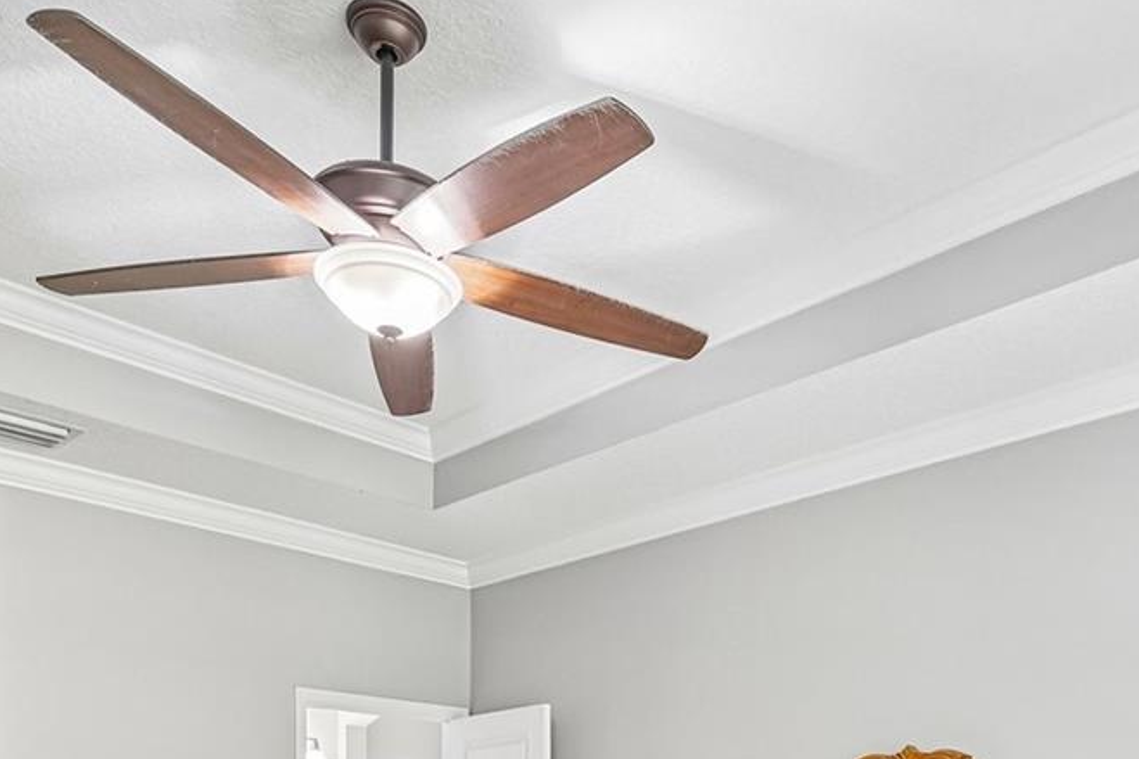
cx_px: 741
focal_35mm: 34
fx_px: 1075
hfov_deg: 54.9
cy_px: 858
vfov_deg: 33.3
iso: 400
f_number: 8
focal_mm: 14
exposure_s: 1/5
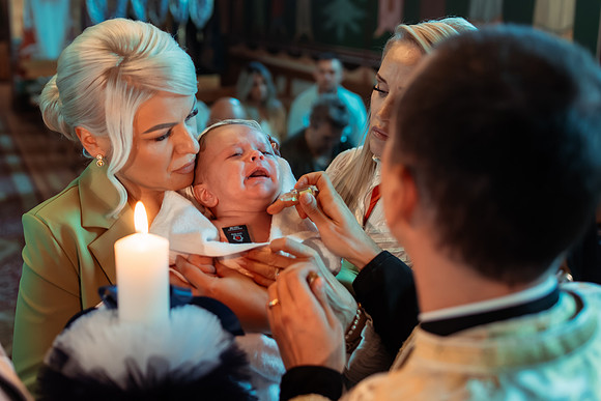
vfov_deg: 30.6
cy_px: 164
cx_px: 226
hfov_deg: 44.3
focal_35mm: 44
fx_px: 731
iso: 1600
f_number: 2.5
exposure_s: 1/200
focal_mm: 35
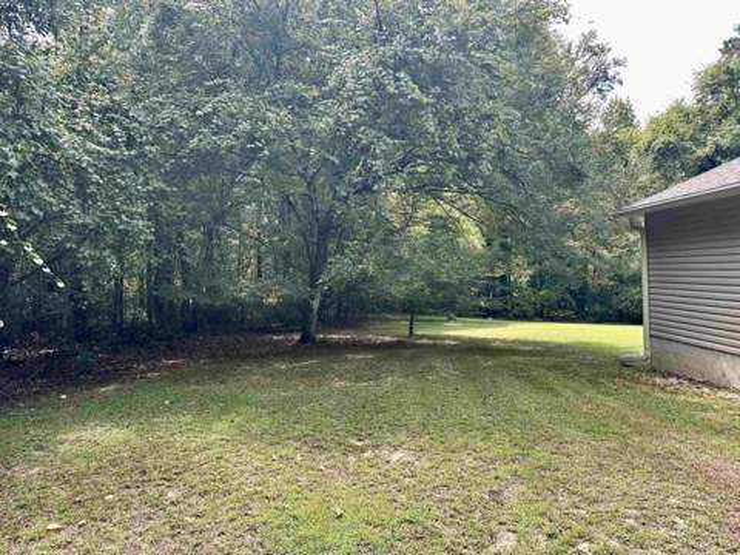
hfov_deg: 71.6
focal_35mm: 24
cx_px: 370
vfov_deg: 56.8
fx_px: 513
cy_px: 278
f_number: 1.78
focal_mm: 6.86
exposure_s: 1/456
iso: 80
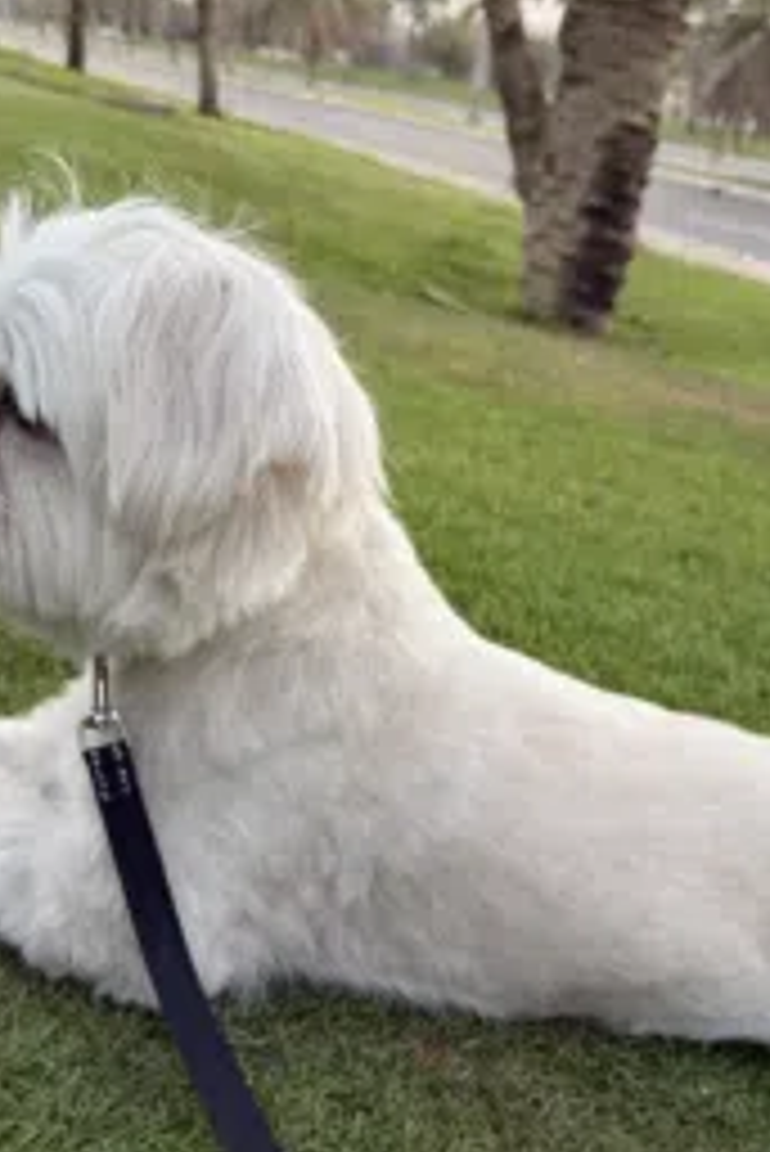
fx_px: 1249
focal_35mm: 39
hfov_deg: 34.2
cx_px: 441
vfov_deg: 49.2
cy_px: 693
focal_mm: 6.76
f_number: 1.78
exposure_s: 1/60
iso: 320
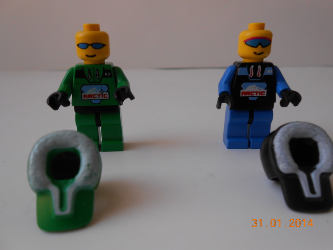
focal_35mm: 26
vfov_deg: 53.1
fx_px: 250
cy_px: 125
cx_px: 166
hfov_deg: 67.3
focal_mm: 4.6
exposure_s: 1/30
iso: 125
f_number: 3.5
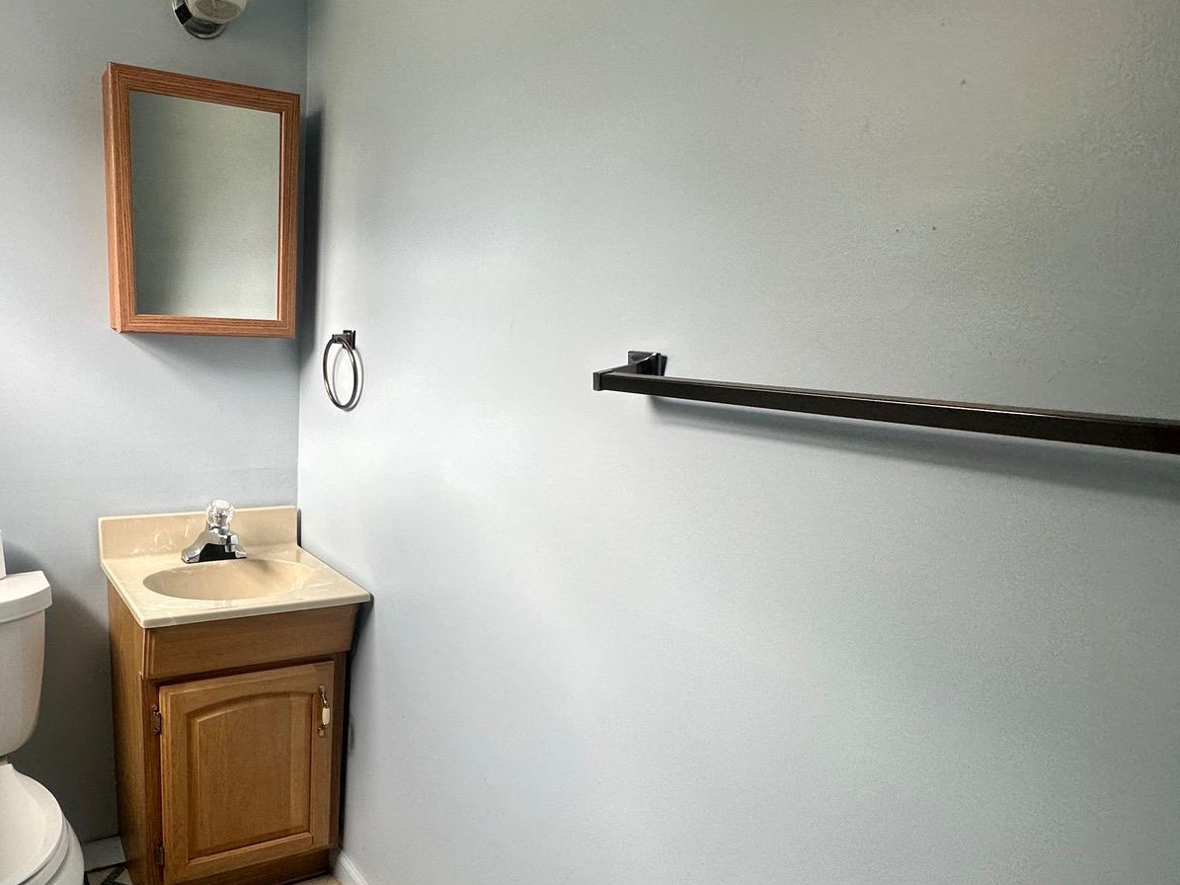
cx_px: 343
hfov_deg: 68.4
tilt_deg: -15.5
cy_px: 564
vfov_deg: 56.0
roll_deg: -2.5
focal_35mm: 24
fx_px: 818
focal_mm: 2.22
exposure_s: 1/99
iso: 80
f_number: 2.2
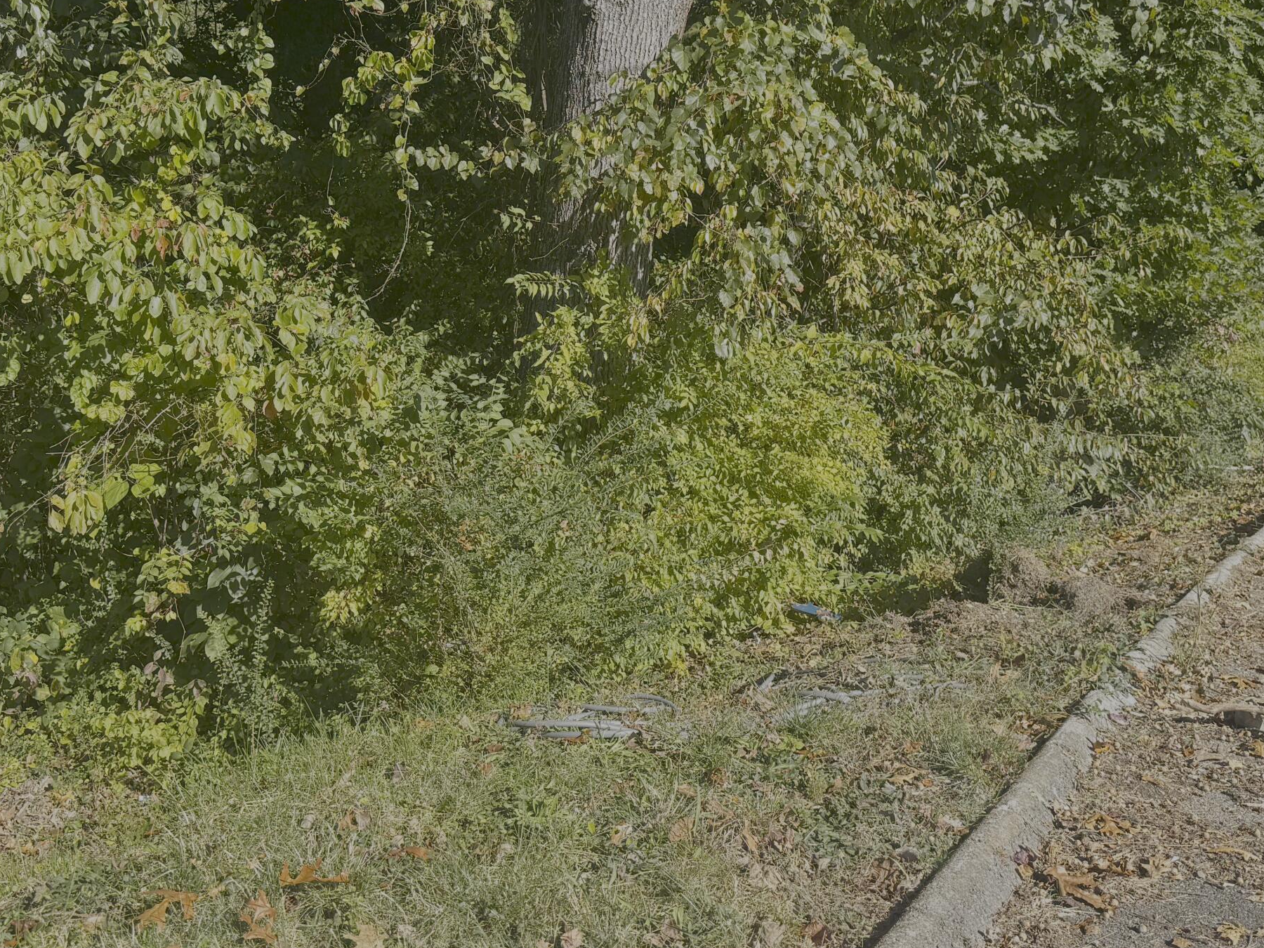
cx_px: 623
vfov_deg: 35.6
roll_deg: +1.1
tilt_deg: -9.7
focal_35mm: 40
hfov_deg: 46.8
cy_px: 322
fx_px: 1461
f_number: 1.78
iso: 80
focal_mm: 6.76
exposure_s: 1/1923
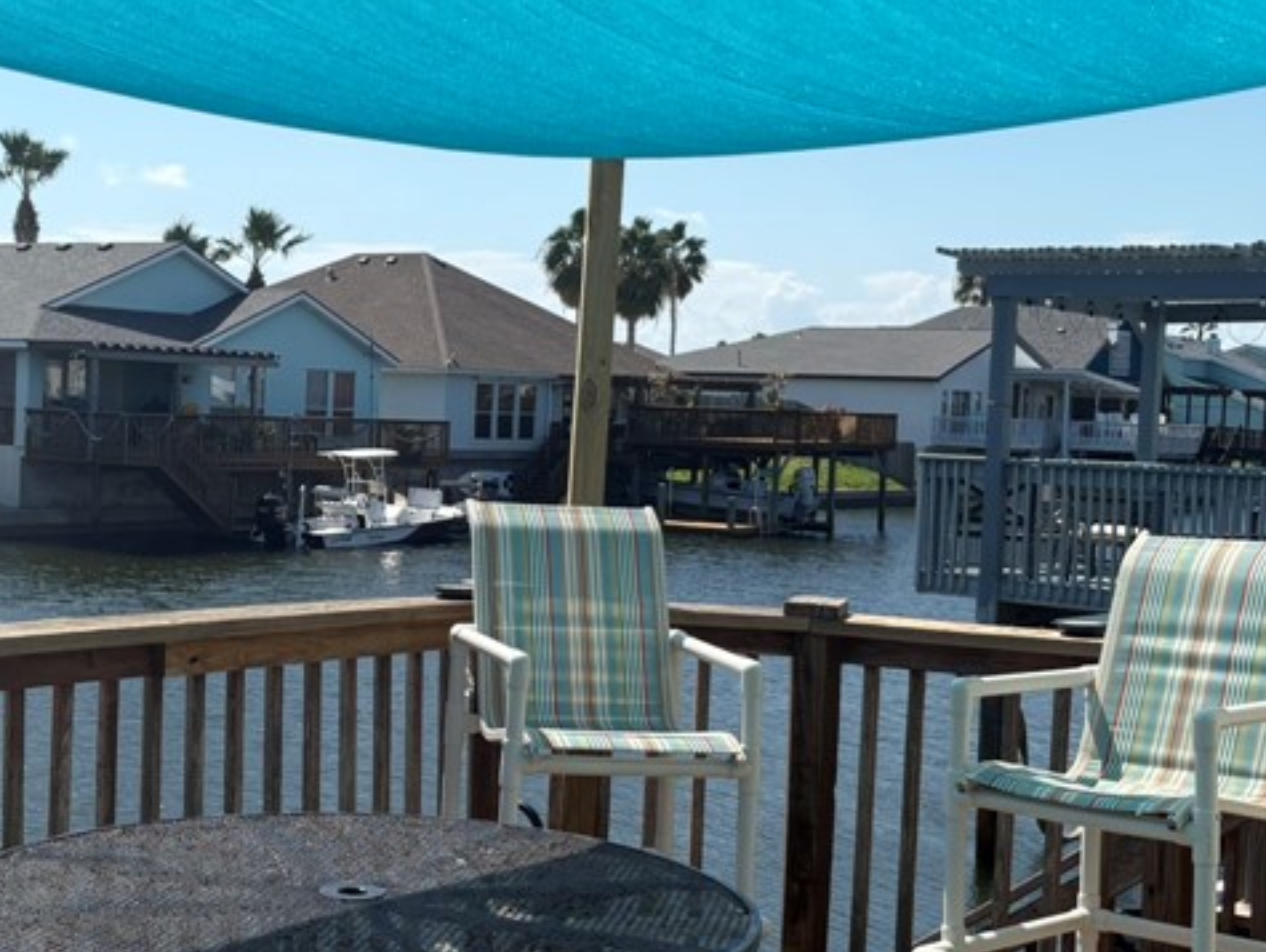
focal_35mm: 56
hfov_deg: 34.1
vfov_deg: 26.1
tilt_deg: -3.0
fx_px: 2050
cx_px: 442
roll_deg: -1.5
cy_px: 509
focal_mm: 5.96
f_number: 1.6
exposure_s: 1/4329
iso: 50
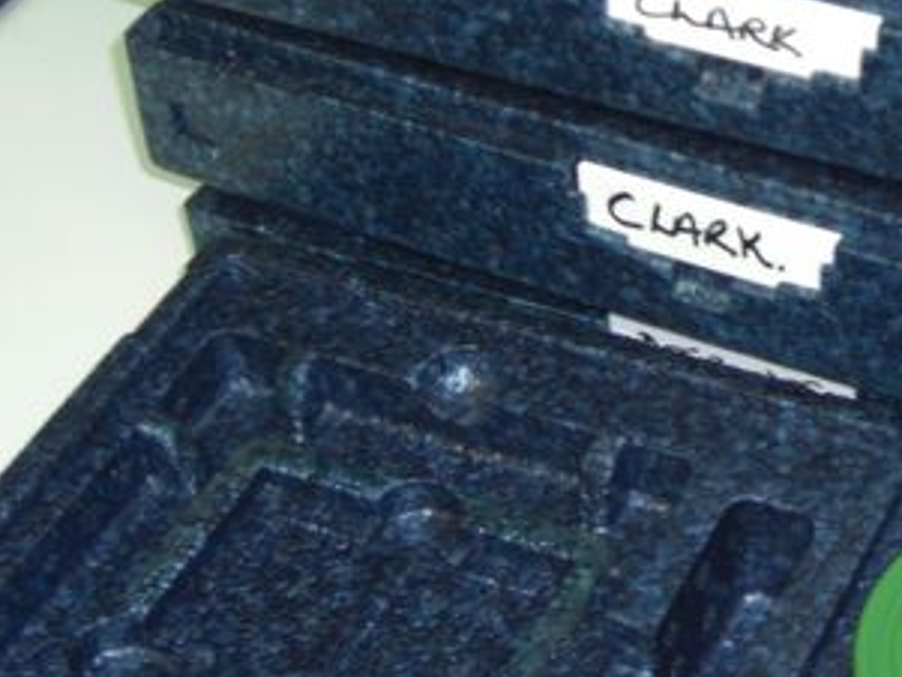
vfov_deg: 14.4
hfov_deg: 19.0
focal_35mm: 101
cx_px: 863
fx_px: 2633
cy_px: 3
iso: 200
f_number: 2.8
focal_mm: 7.9
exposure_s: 1/60
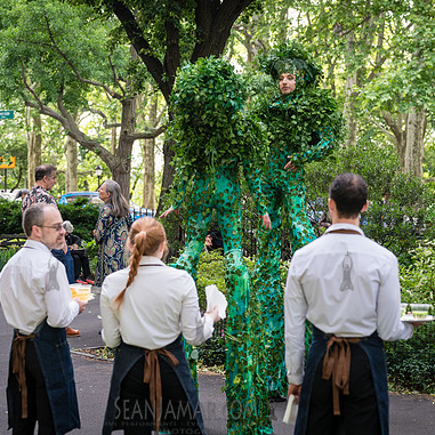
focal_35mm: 97
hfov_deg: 17.9
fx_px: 1379
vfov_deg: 17.9
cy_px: 216
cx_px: 199
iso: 800
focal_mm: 75
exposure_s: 1/320
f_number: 4
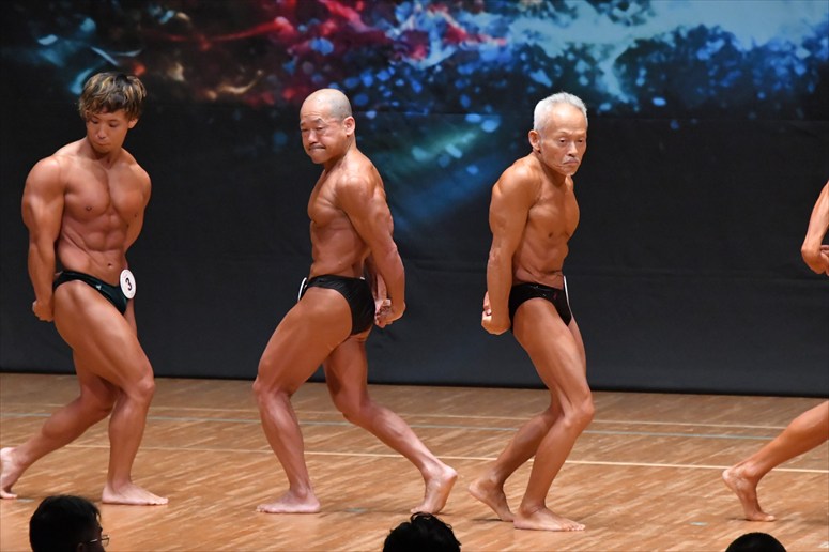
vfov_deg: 4.4
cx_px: 414
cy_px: 276
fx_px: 7250
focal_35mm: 315
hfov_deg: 6.5
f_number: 5.6
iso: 8000
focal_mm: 210
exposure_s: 1/400
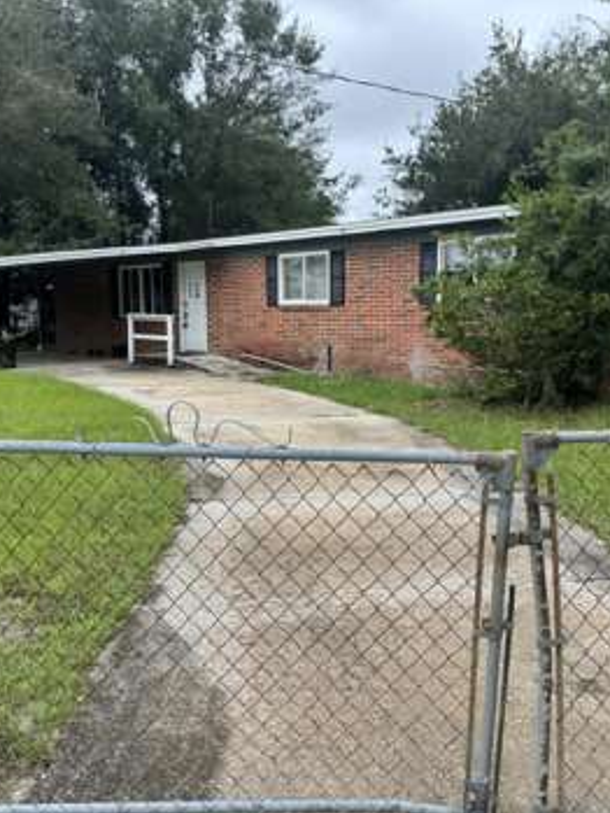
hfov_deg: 43.0
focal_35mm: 33
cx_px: 298
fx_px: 775
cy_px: 413
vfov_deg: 55.3
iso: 80
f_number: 1.78
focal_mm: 6.76
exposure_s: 1/1767
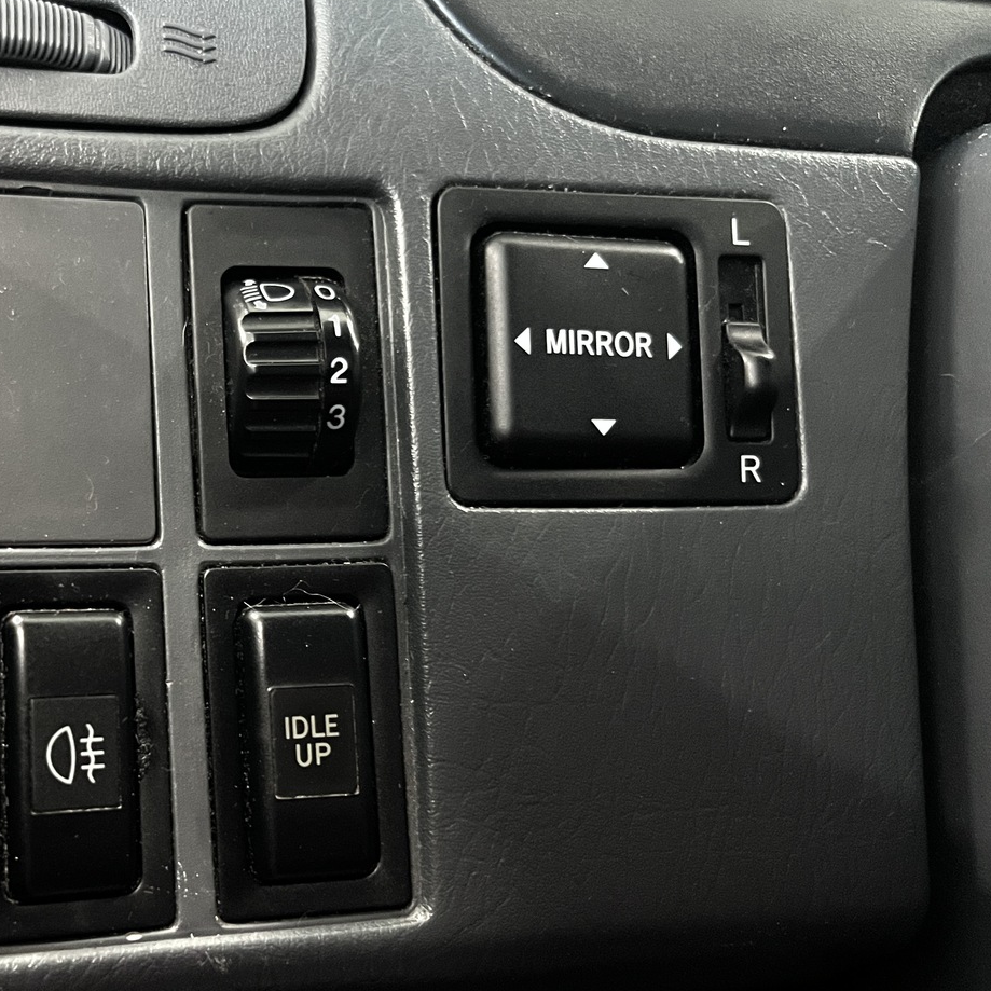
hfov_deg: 39.5
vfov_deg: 41.8
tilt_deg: -11.2
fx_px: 1296
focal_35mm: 40
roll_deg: -2.4
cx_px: 142
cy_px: 568
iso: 500
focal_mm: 5.1
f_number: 1.6
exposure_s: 1/50
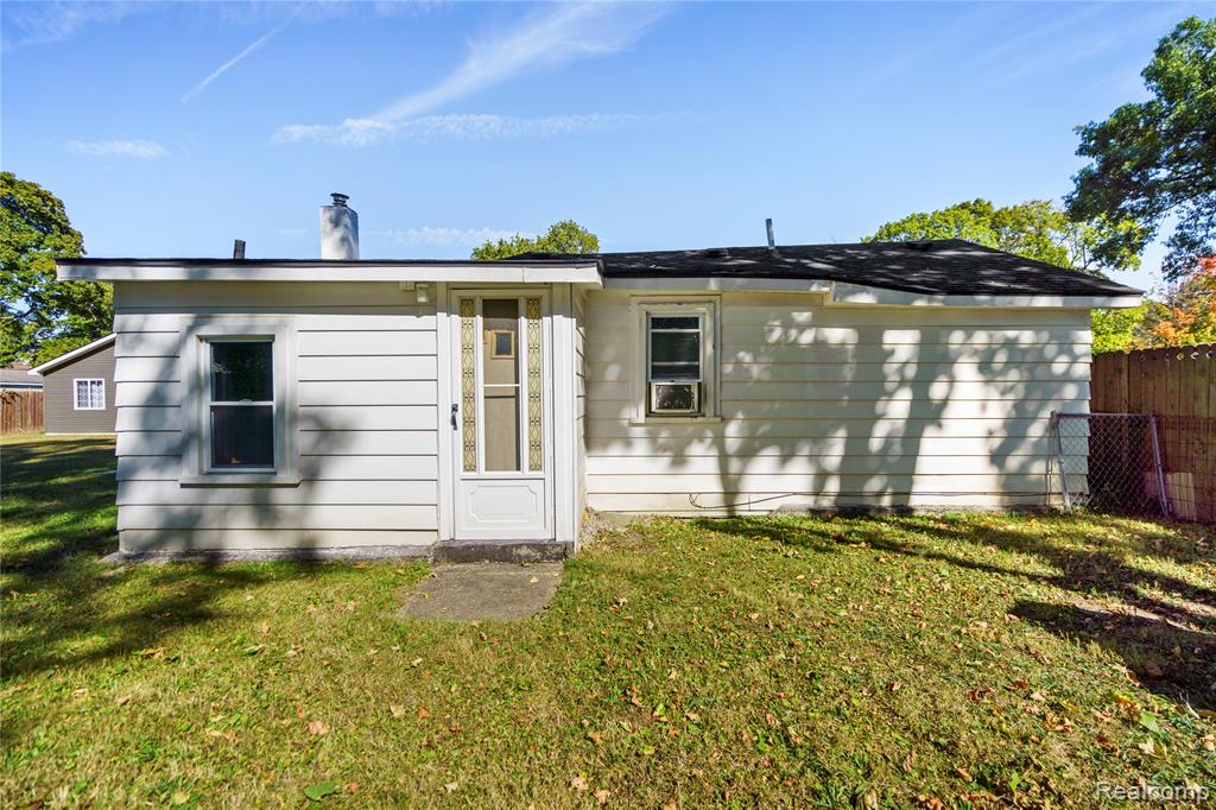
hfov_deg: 96.8
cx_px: 608
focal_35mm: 16
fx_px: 540
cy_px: 405
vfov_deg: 73.7
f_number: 4
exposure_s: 1/1600
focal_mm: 16
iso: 100
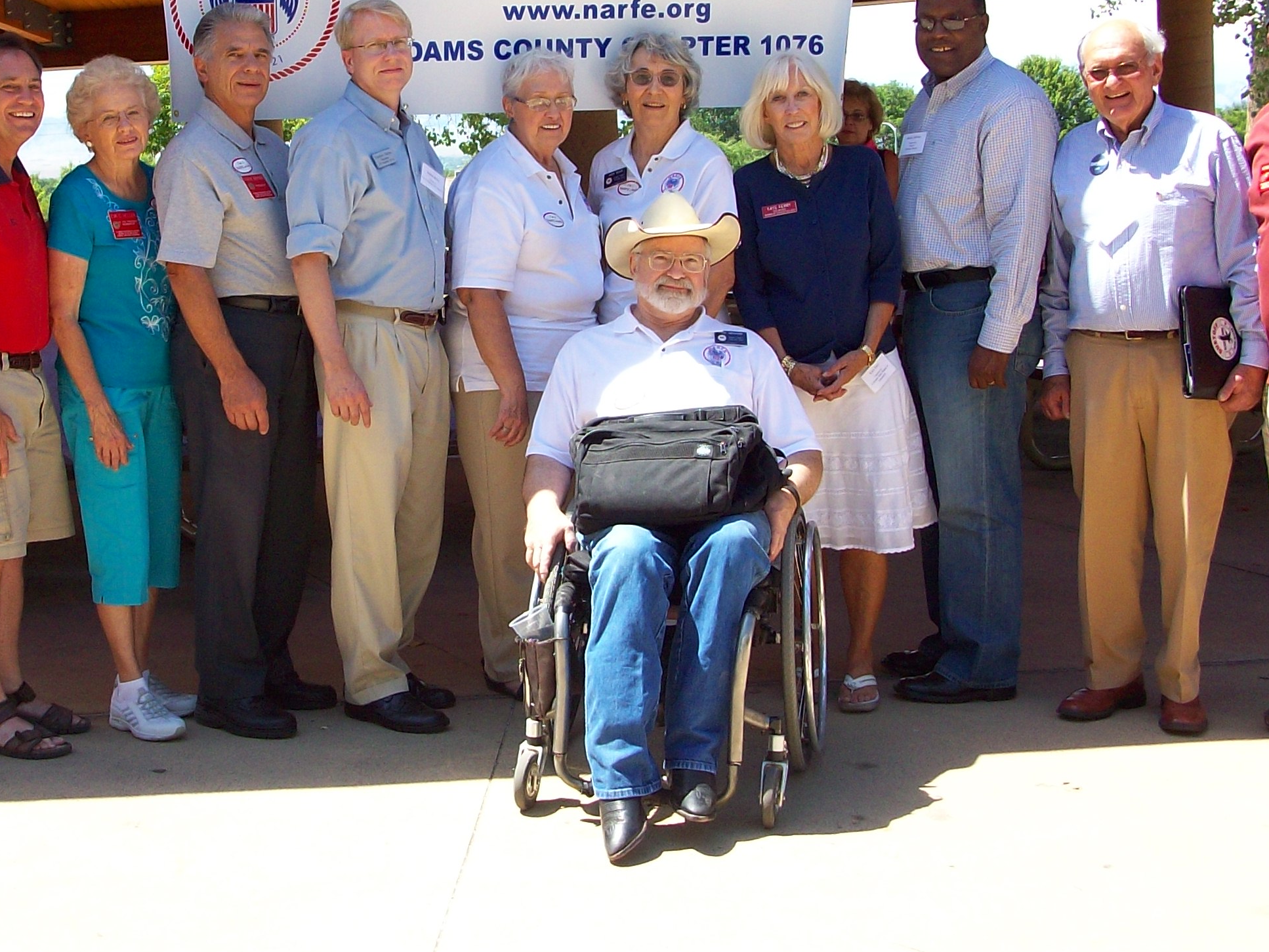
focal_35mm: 54
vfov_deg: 26.9
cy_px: 352
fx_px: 1980
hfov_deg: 35.3
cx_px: 468
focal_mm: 5.7
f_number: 2.8
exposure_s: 1/361
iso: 80
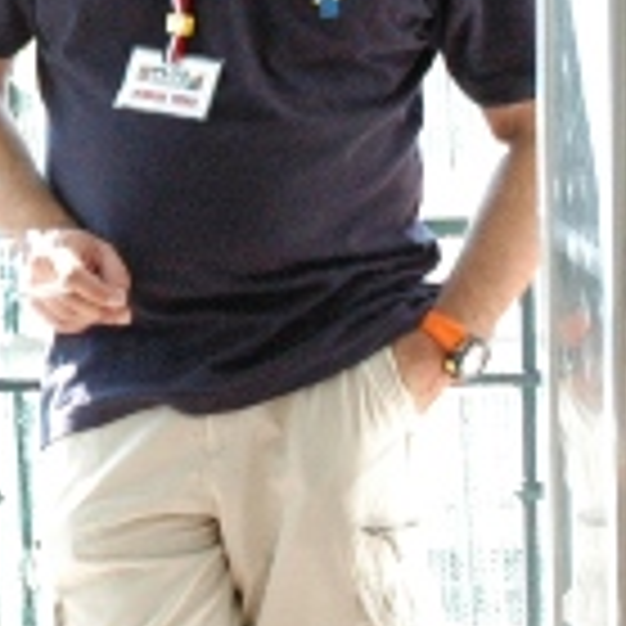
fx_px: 5247
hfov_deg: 6.4
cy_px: 16
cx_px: -1040
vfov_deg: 6.8
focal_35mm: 256
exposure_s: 1/125
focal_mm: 35
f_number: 5.6
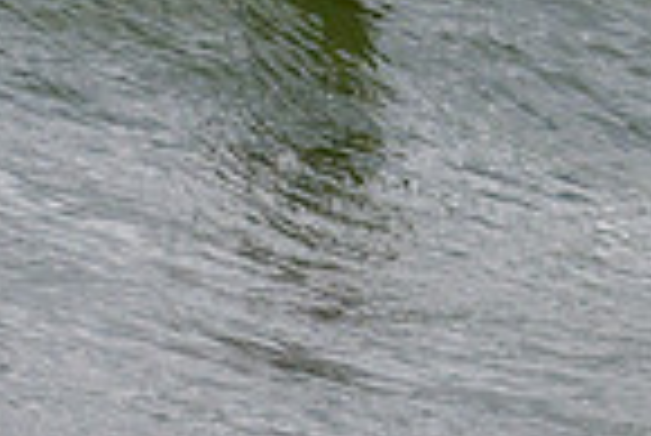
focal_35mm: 3196
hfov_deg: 0.6
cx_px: 310
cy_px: -196
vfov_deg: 0.4
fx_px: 57851
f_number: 11
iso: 720
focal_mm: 800
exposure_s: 1/2000
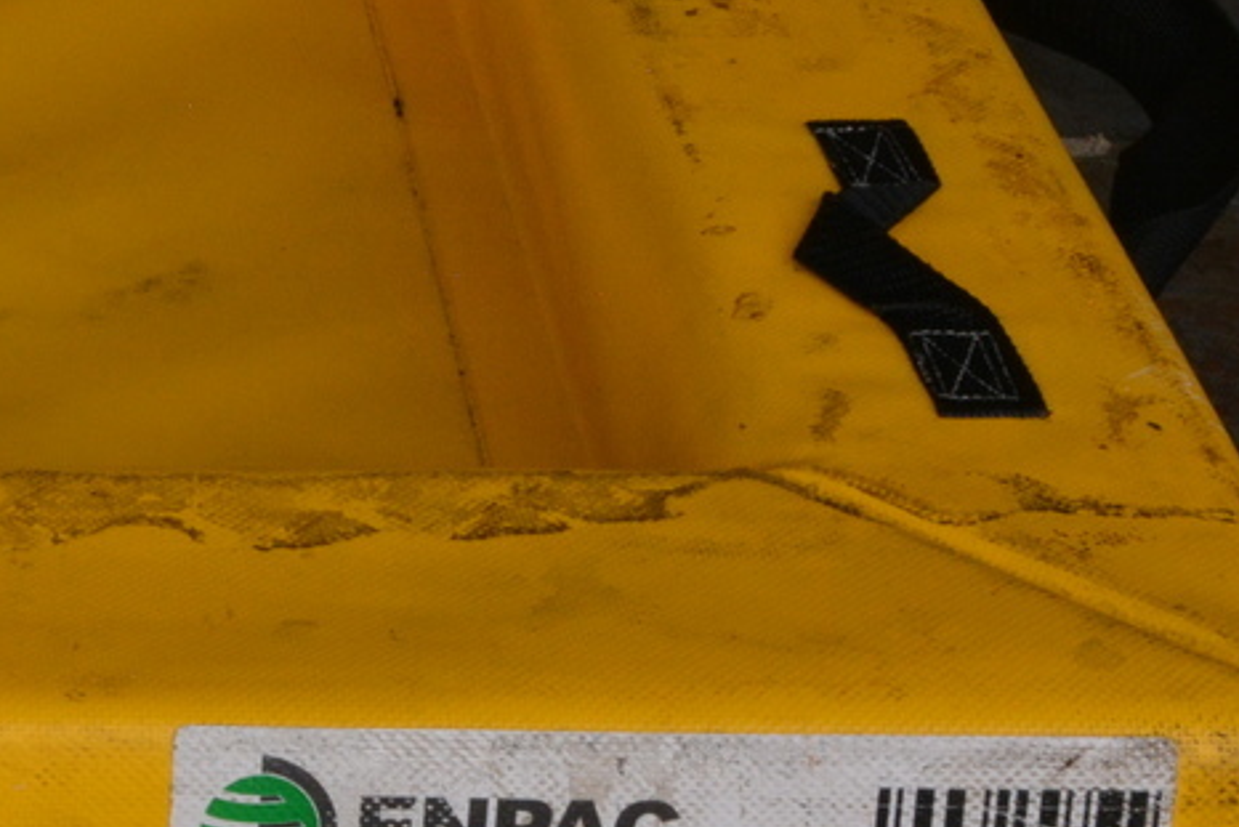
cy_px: 162
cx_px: -428
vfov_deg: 10.0
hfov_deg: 14.3
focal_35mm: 137
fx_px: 4710
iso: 800
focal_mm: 25
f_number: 18
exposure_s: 1/200
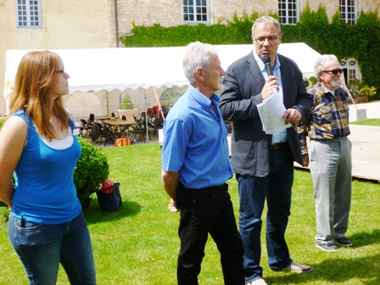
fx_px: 527
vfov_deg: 30.3
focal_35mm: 48
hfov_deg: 39.7
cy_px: 142
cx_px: 190
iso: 100
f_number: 4
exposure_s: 1/500
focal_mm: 8.6
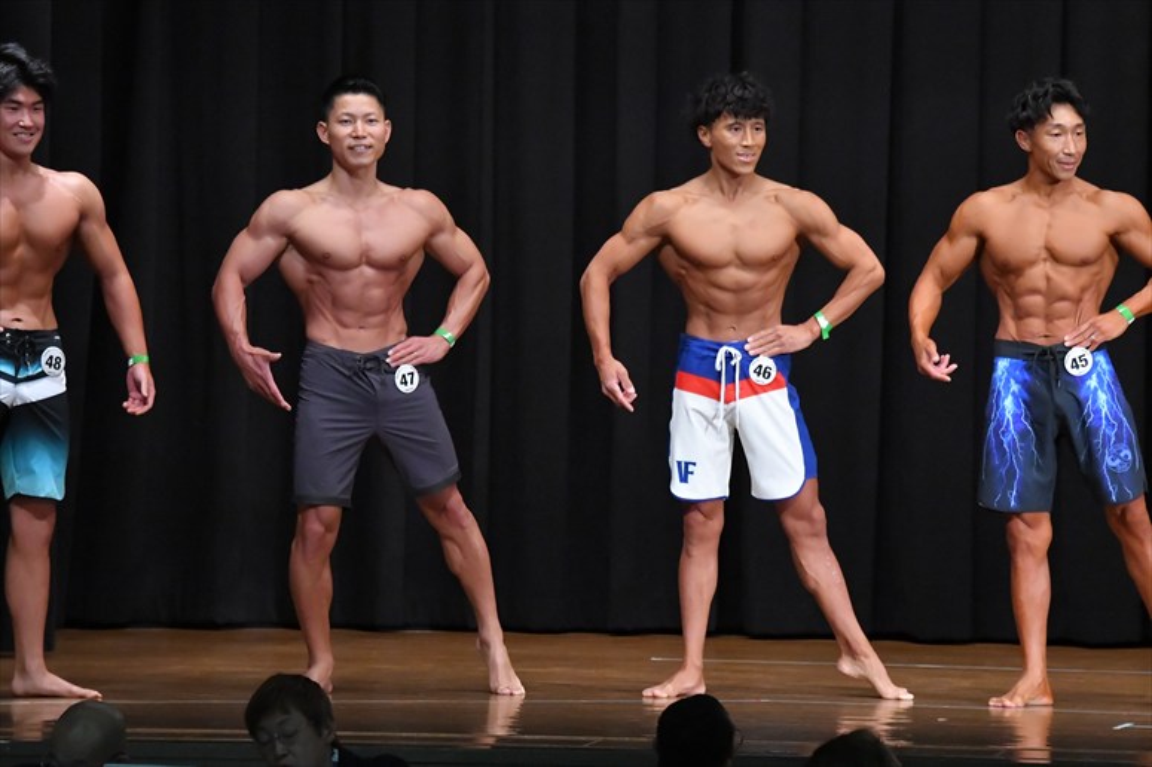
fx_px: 7197
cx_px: 576
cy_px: 384
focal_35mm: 225
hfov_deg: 9.2
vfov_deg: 6.1
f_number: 5.6
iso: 8000
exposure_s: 1/400
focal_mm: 150
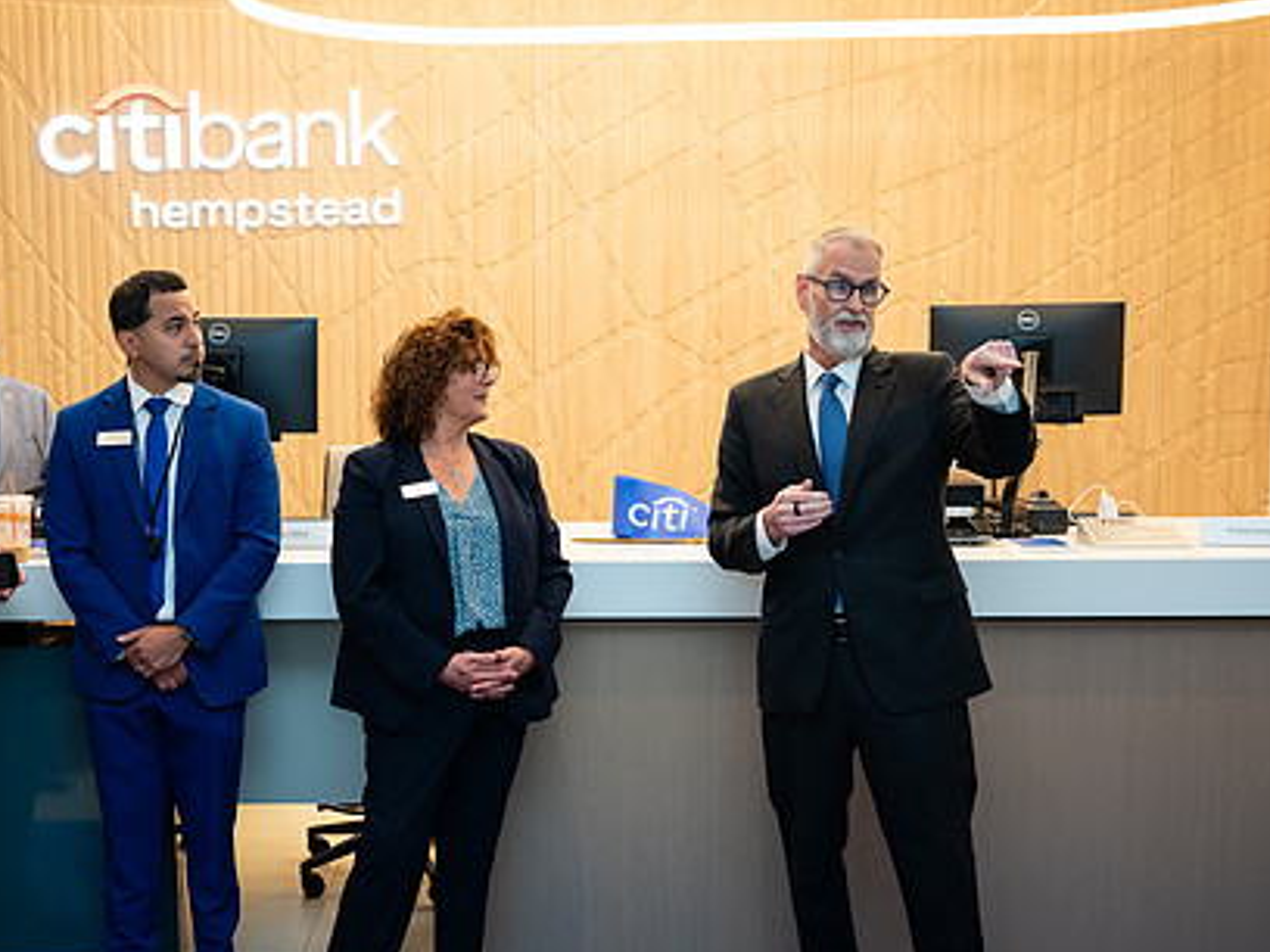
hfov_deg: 38.6
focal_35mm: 49
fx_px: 1798
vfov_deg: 29.6
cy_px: 552
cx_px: 451
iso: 500
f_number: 3.2
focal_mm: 34.5
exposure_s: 1/200
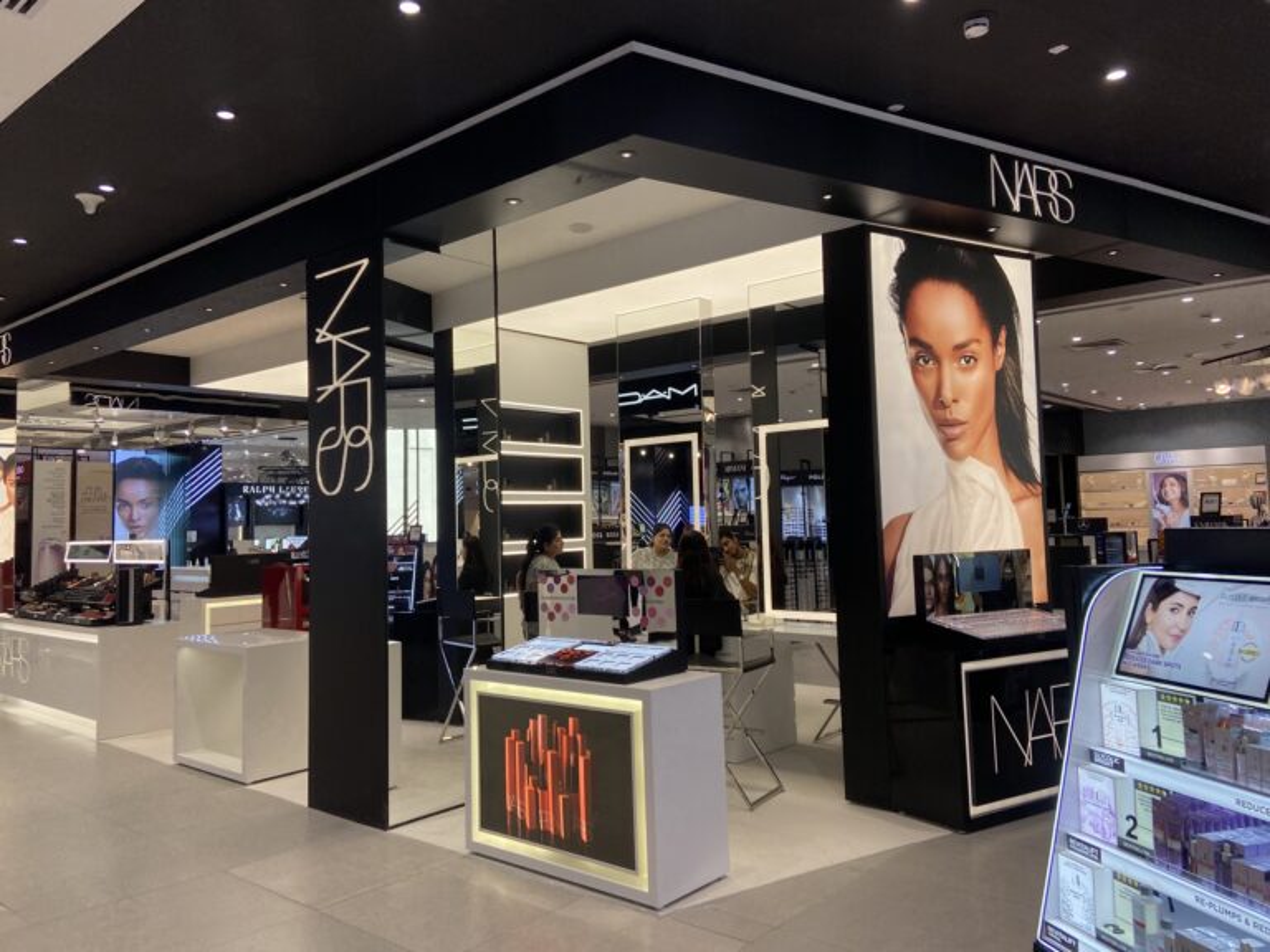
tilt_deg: +2.7
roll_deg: +2.2
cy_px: 476
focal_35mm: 26
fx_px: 954
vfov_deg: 53.1
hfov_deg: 67.3
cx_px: 635
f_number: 1.8
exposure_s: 1/269
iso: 32
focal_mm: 4.25
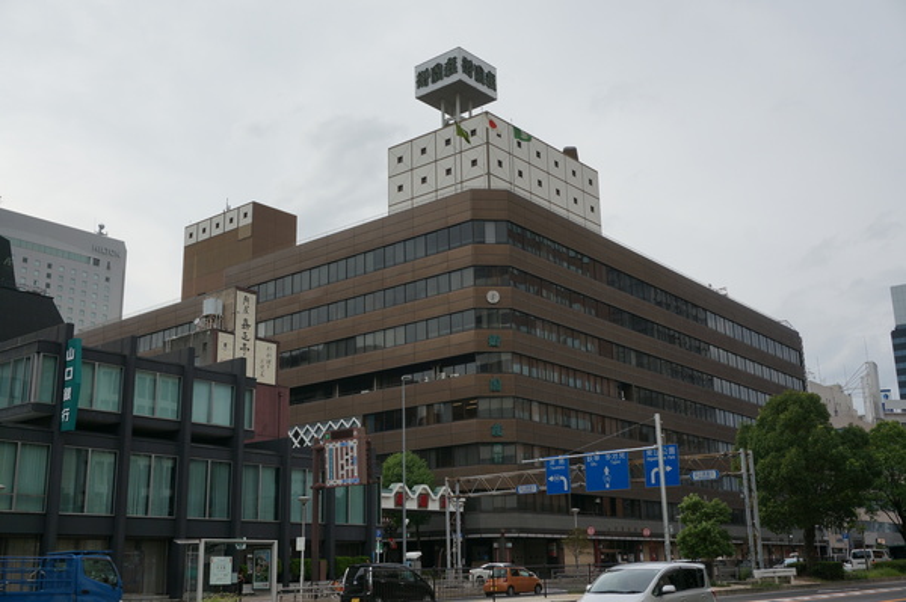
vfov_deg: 34.2
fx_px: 981
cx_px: 453
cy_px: 301
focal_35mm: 39
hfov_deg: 49.6
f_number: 9
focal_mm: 26
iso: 100
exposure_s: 1/200
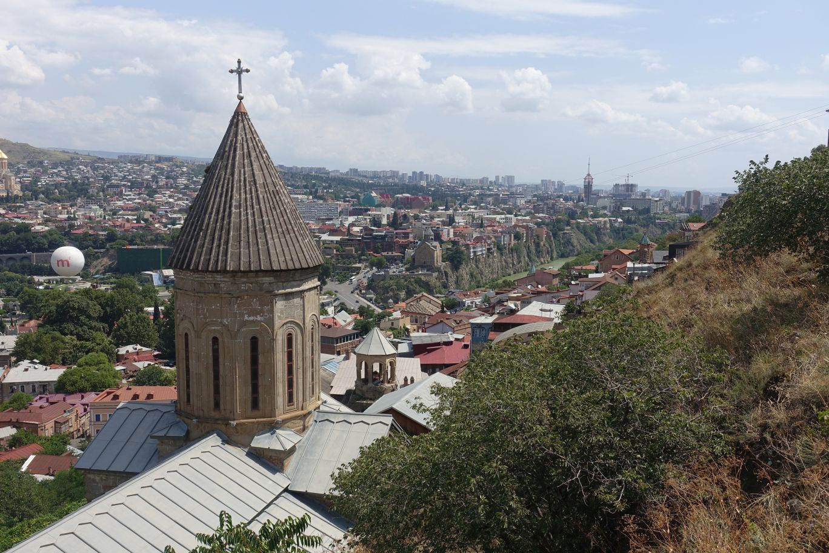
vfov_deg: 38.9
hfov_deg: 55.8
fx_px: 783
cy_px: 276
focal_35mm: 34
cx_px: 414
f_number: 5.6
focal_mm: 12.35
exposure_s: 1/640
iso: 125
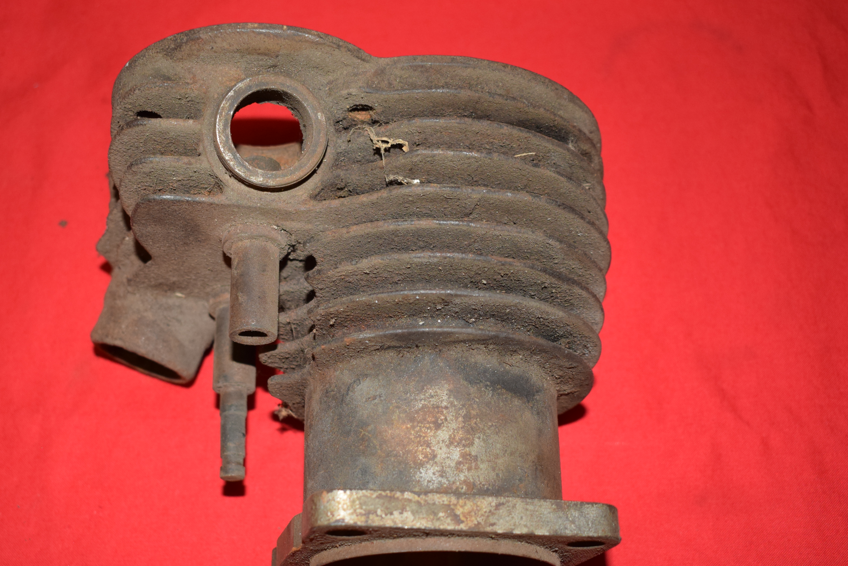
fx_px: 1145
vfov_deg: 27.7
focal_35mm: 49
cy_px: 330
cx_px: 352
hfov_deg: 40.5
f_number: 5
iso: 640
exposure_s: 1/160
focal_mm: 27
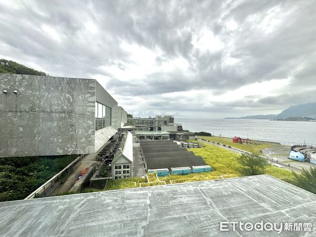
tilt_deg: -0.4
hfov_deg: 102.1
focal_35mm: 14
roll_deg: -0.9
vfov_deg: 85.7
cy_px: 118
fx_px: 128
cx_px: 158
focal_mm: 2.22
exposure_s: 1/2083
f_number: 2.2
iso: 50
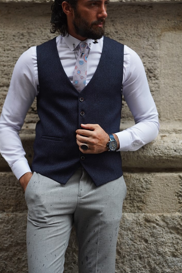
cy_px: 102
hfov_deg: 12.5
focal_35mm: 110
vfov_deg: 18.6
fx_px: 834
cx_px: 82
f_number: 1.4
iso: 250
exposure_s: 1/250
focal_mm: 85
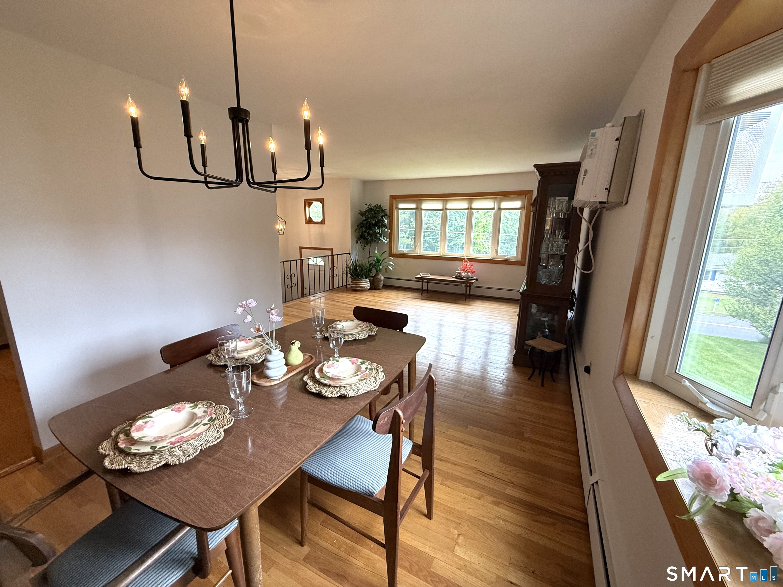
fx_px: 317
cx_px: 392
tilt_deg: -12.1
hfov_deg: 102.1
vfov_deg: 85.7
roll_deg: -1.0
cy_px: 294
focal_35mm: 14
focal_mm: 2.22
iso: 250
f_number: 2.2
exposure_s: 1/120
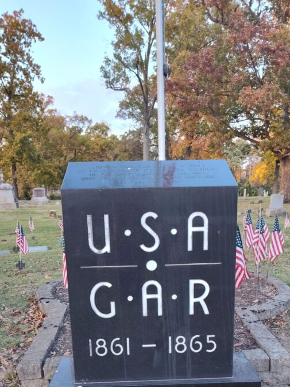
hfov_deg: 40.7
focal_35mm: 35
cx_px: 152
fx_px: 391
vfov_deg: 50.6
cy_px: 287
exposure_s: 1/120
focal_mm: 5.56
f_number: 1.8
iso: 506
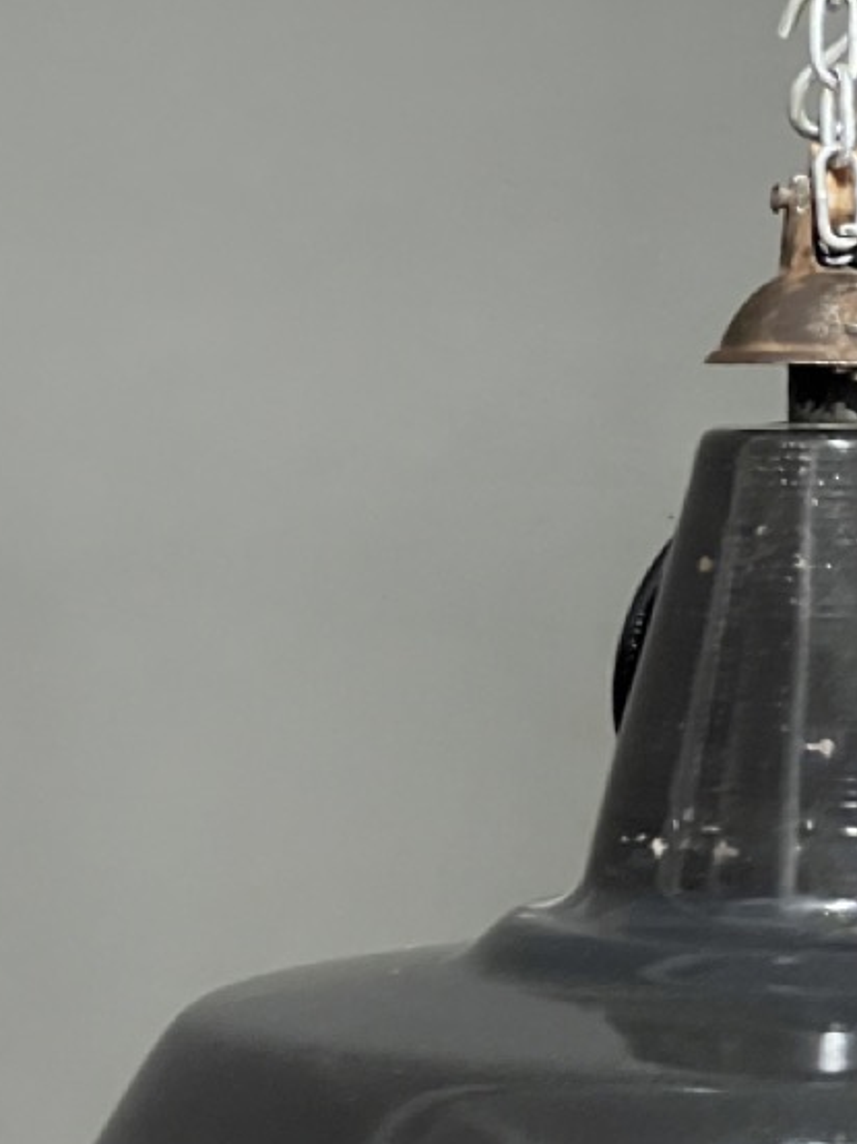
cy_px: 935
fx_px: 5880
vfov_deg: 11.1
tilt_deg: -6.9
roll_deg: +2.1
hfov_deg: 8.3
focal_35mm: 178
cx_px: 828
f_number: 2.8
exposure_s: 1/25
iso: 1000
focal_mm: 9
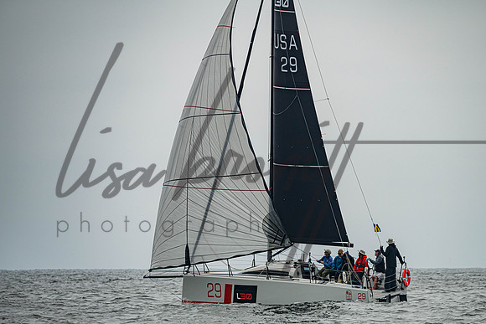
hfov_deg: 6.6
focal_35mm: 311
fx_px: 4199
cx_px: 281
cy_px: 194
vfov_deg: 4.4
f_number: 5.6
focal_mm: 260
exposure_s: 1/3200
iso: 250
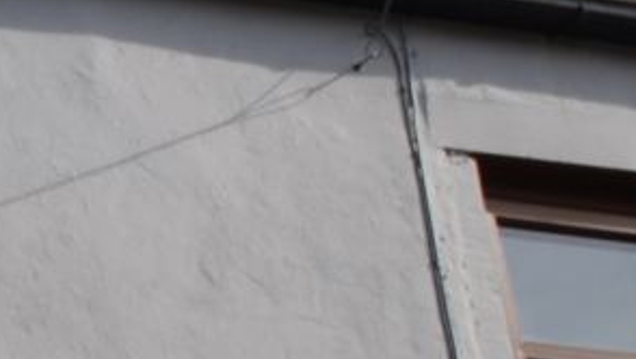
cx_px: -1207
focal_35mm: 153
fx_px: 2583
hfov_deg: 10.5
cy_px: 1005
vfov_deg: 7.2
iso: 100
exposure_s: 1/250
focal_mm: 14
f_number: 8
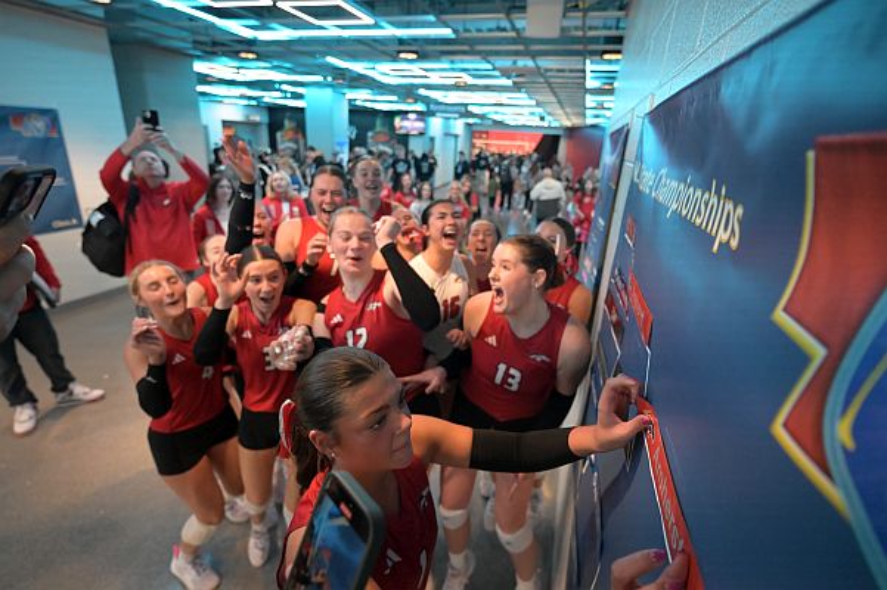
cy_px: 295
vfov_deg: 70.4
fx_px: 419
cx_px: 444
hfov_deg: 93.3
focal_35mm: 17
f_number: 2.8
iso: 9000
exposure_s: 1/1000
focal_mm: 17
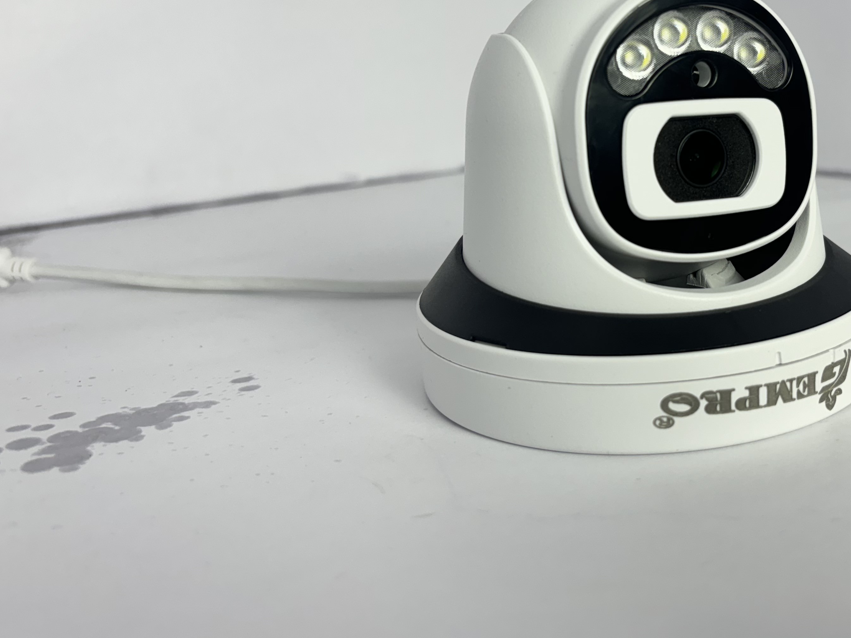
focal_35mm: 39
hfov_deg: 46.7
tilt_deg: -7.8
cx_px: 597
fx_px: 959
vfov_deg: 36.3
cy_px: 193
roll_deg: +3.7
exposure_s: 1/100
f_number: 1.6
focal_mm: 5.96
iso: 40
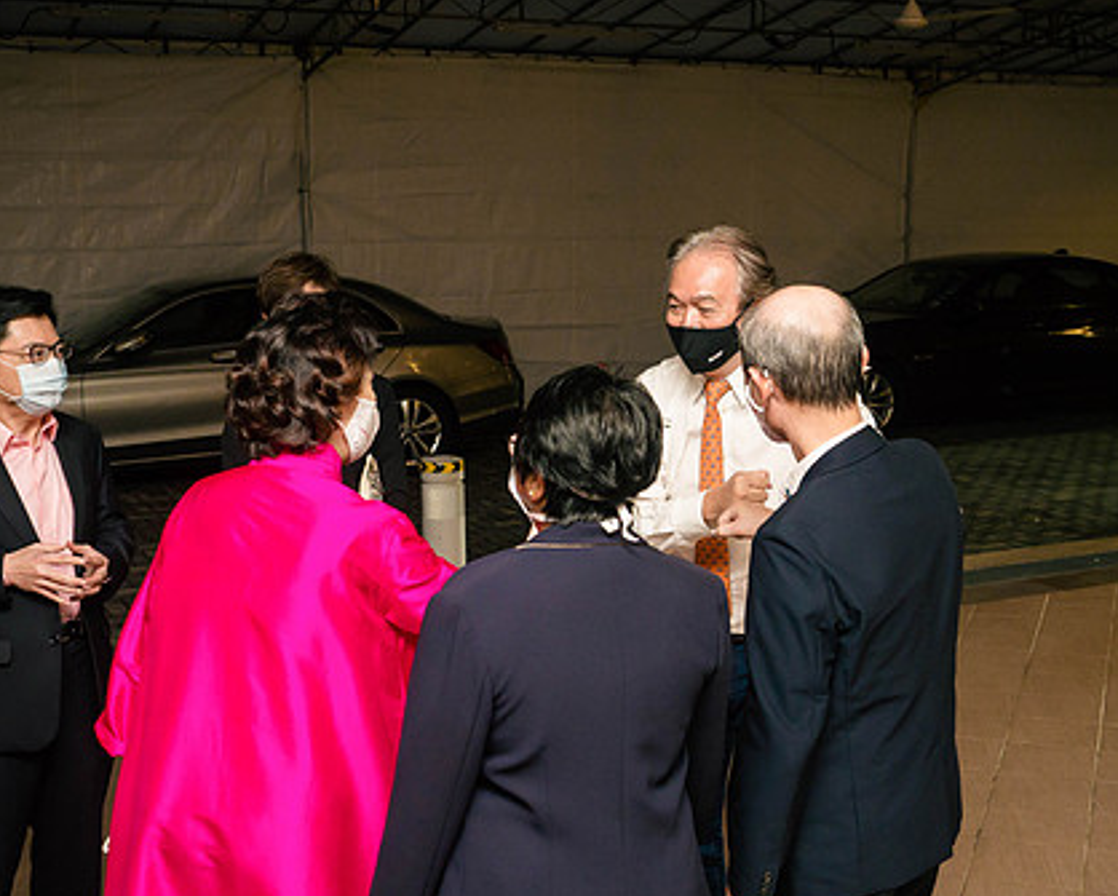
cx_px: 591
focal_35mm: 49
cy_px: 426
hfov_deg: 38.0
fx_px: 1622
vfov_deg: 30.9
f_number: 2.8
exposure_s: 1/125
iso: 1600
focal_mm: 15
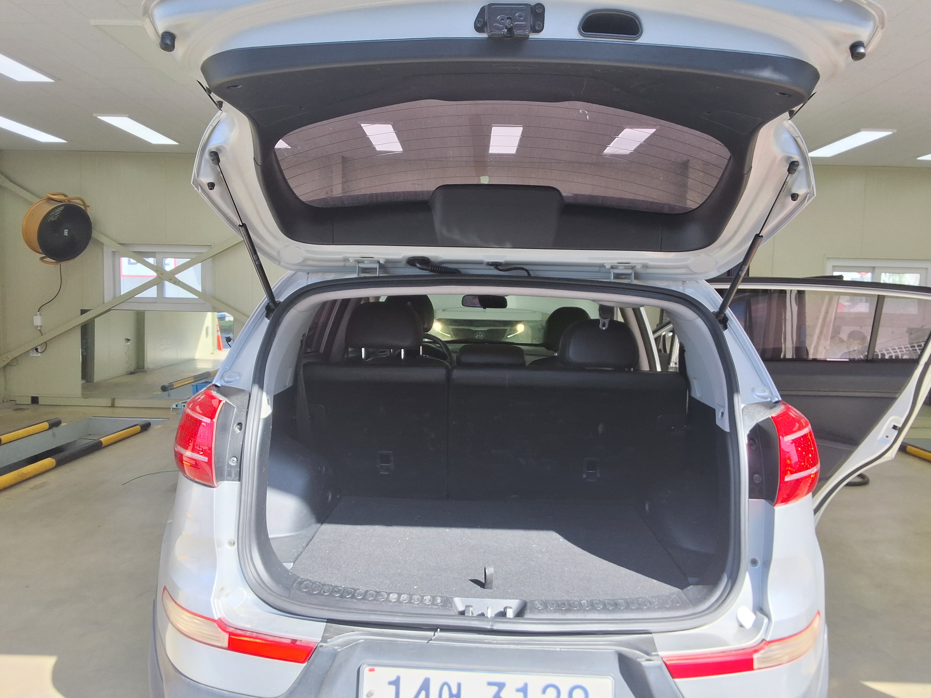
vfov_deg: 49.7
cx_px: 466
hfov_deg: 63.4
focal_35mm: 28
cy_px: 349
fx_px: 753
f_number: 1.9
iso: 32
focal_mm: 2.91
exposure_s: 1/291
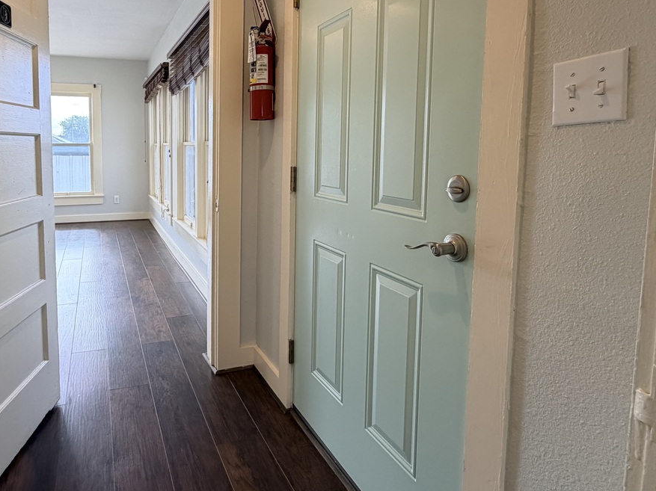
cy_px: 183
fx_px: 436
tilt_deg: -4.4
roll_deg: -0.2
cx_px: 225
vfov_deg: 58.1
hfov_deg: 72.0
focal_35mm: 23
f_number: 2.2
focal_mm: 2.22
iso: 160
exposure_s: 1/120
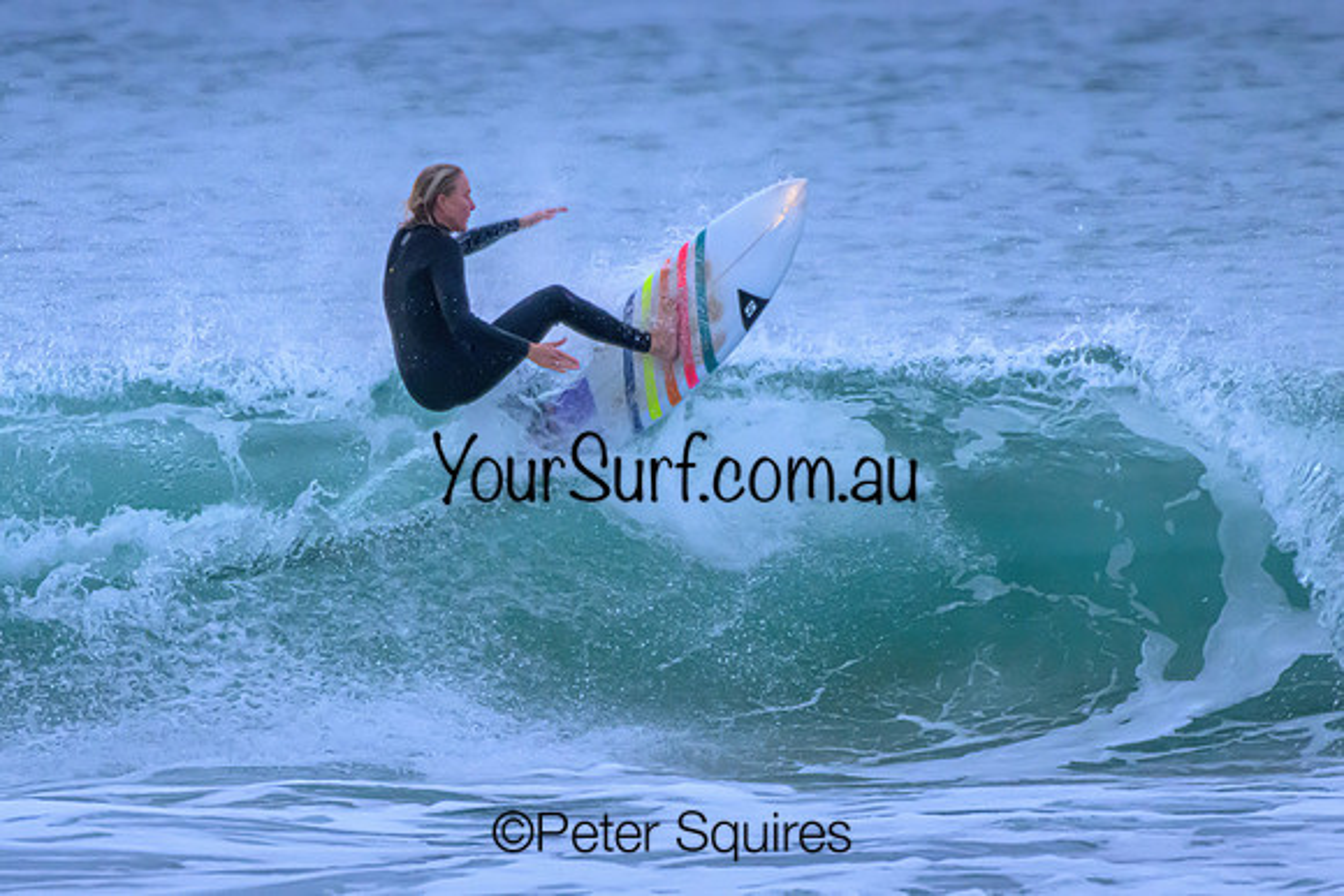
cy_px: 439
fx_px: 40670
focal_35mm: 1089
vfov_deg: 1.3
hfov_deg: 1.9
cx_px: 531
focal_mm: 900
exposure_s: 1/500
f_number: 11
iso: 14400
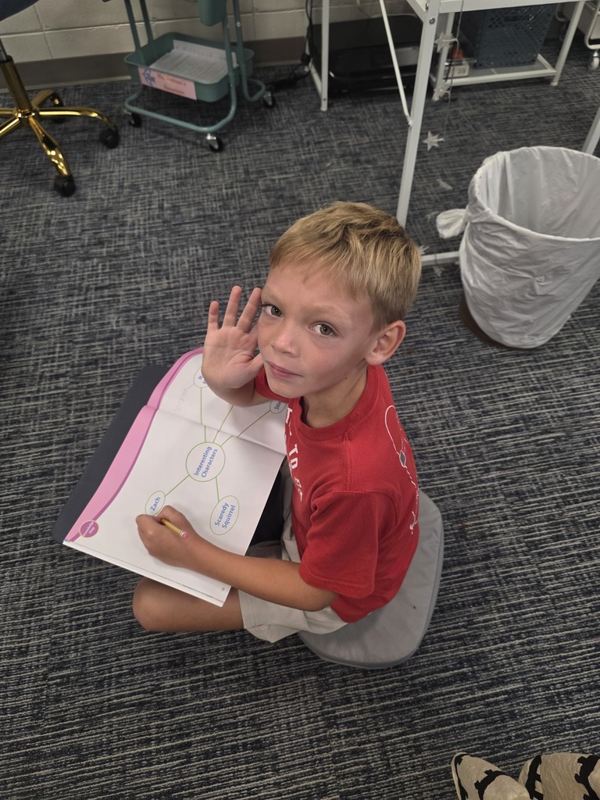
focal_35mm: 23
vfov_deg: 73.9
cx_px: 300
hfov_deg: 58.9
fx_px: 532
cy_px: 400
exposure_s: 1/120
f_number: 1.7
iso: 125
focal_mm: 6.3
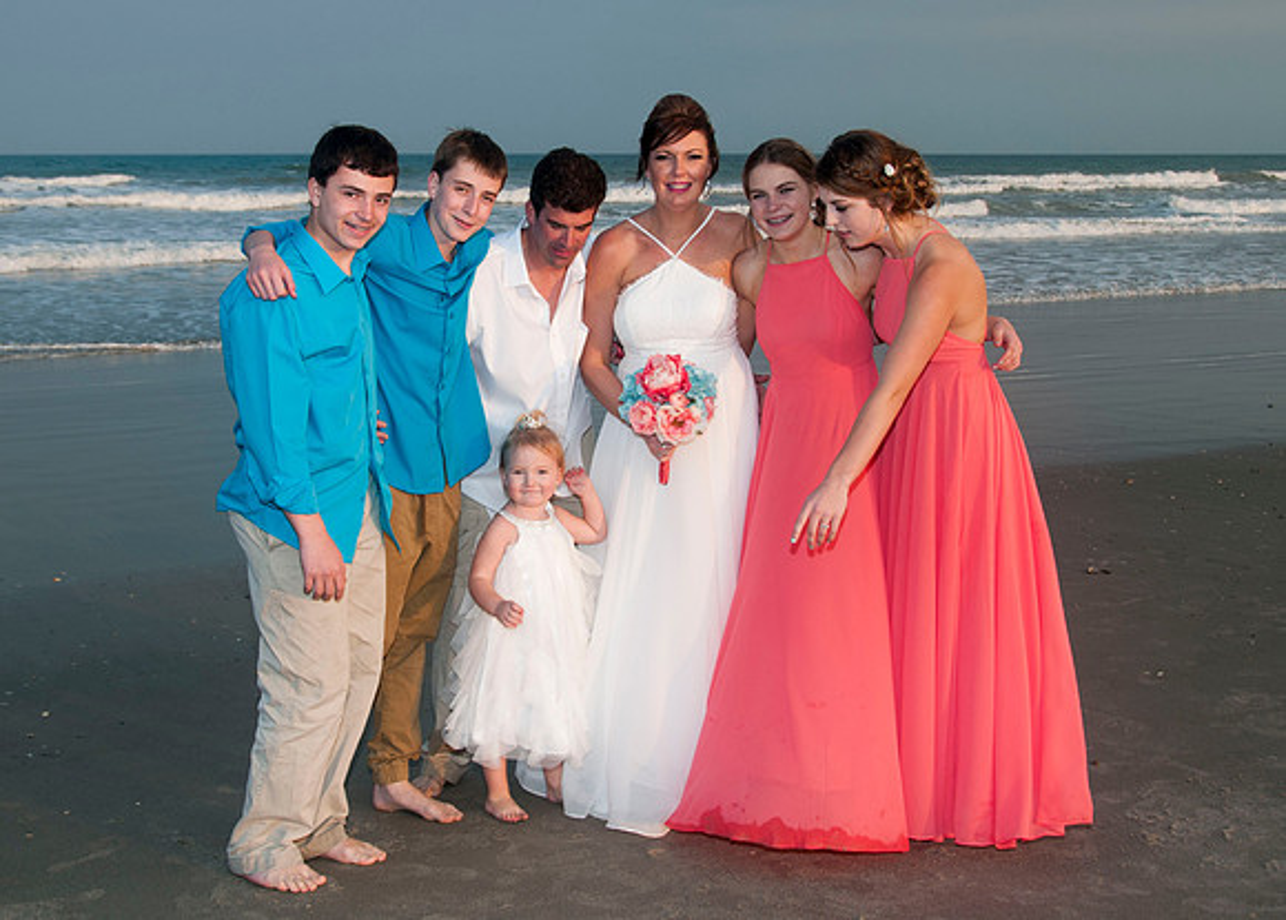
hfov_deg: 40.4
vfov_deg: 29.5
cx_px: 538
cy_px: 383
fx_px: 1743
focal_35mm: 48
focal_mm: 24
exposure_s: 1/250
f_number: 5.6
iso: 100
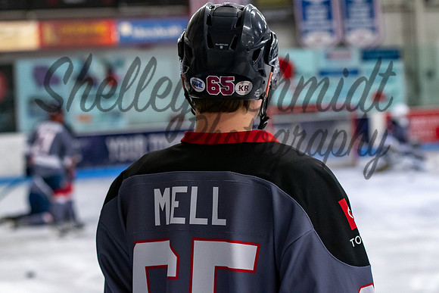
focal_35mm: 105
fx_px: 1281
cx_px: 220
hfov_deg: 19.5
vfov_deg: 13.0
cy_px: 146
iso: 2000
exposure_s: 1/800
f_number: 3.5
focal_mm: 70
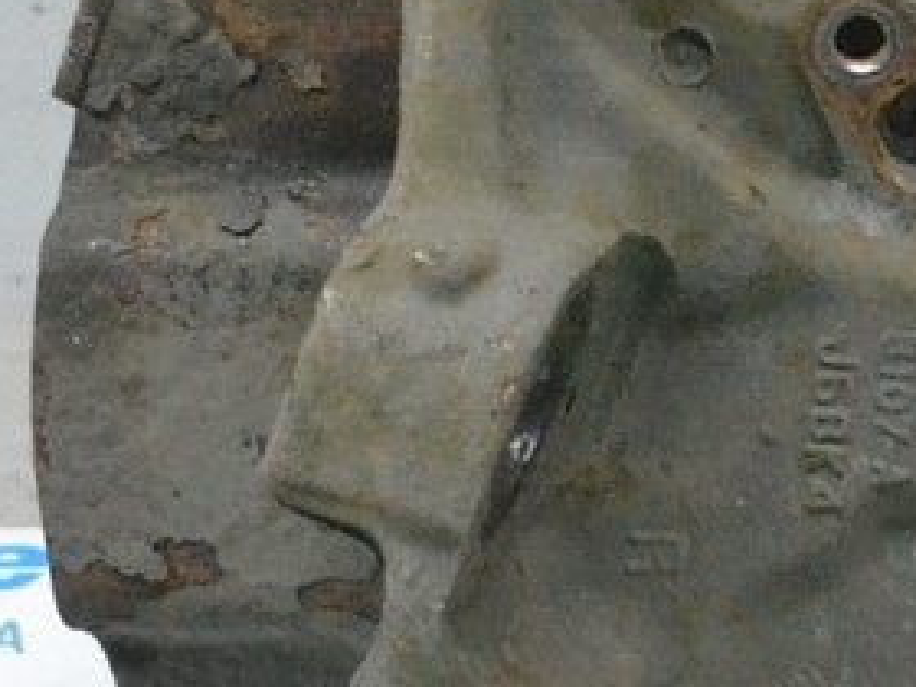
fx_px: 5583
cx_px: 1138
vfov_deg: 7.0
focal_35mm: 211
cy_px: 234
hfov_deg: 9.2
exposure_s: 1/160
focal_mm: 40
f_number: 9
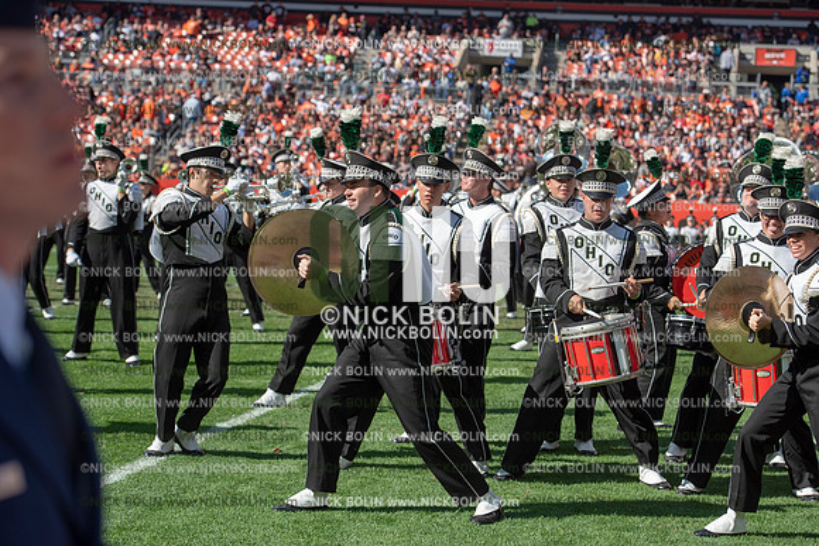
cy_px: 273
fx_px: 1957
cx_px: 410
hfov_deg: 23.6
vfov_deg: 15.9
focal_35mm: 86
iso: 400
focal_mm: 86
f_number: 5
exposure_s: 1/2000
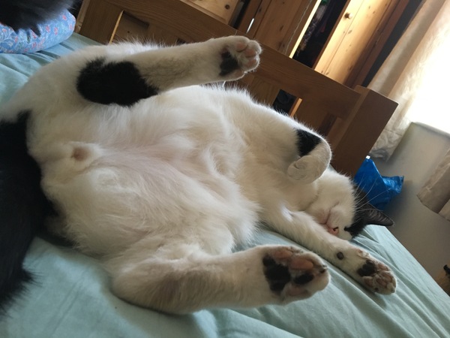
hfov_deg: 61.7
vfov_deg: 48.2
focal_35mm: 29
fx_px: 377
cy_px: 169
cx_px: 225
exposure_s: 1/20
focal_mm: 4.15
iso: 200
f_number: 2.2
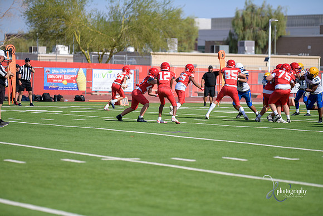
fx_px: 1615
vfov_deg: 7.6
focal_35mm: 180
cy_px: 108
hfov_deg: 11.4
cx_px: 162
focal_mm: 180
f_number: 2.8
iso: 200
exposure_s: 1/3200
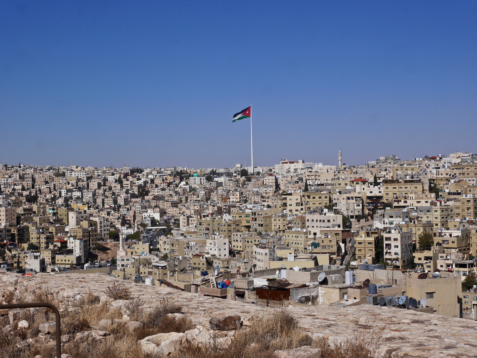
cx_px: 238
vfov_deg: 22.3
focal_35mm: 66
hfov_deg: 29.4
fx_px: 910
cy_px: 179
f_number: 13
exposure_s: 1/800
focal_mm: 33
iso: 200
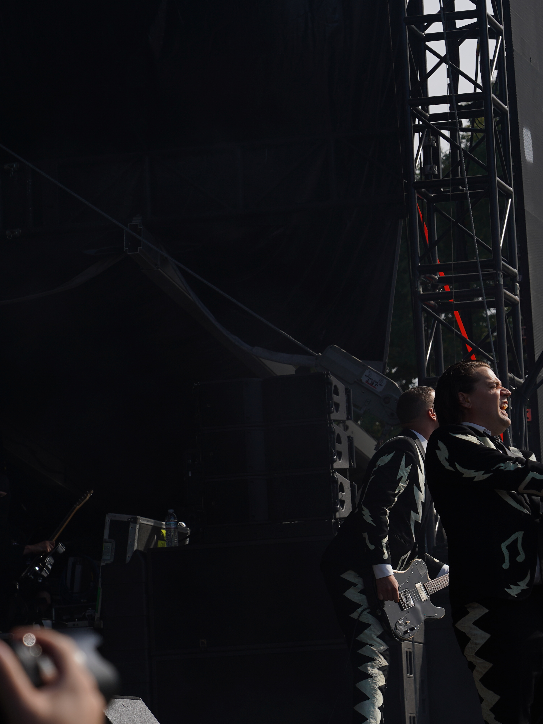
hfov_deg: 9.7
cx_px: 401
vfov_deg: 13.0
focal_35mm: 152
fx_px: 3179
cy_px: 363
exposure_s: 1/500
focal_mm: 105
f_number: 8
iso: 100
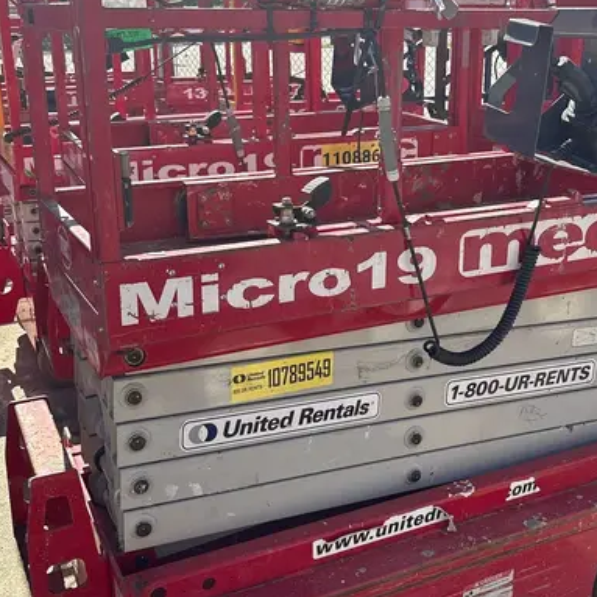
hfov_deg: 38.2
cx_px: 352
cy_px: 261
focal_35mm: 44
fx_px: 859
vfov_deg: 38.3
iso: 64
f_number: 1.6
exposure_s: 1/1799
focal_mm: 5.96
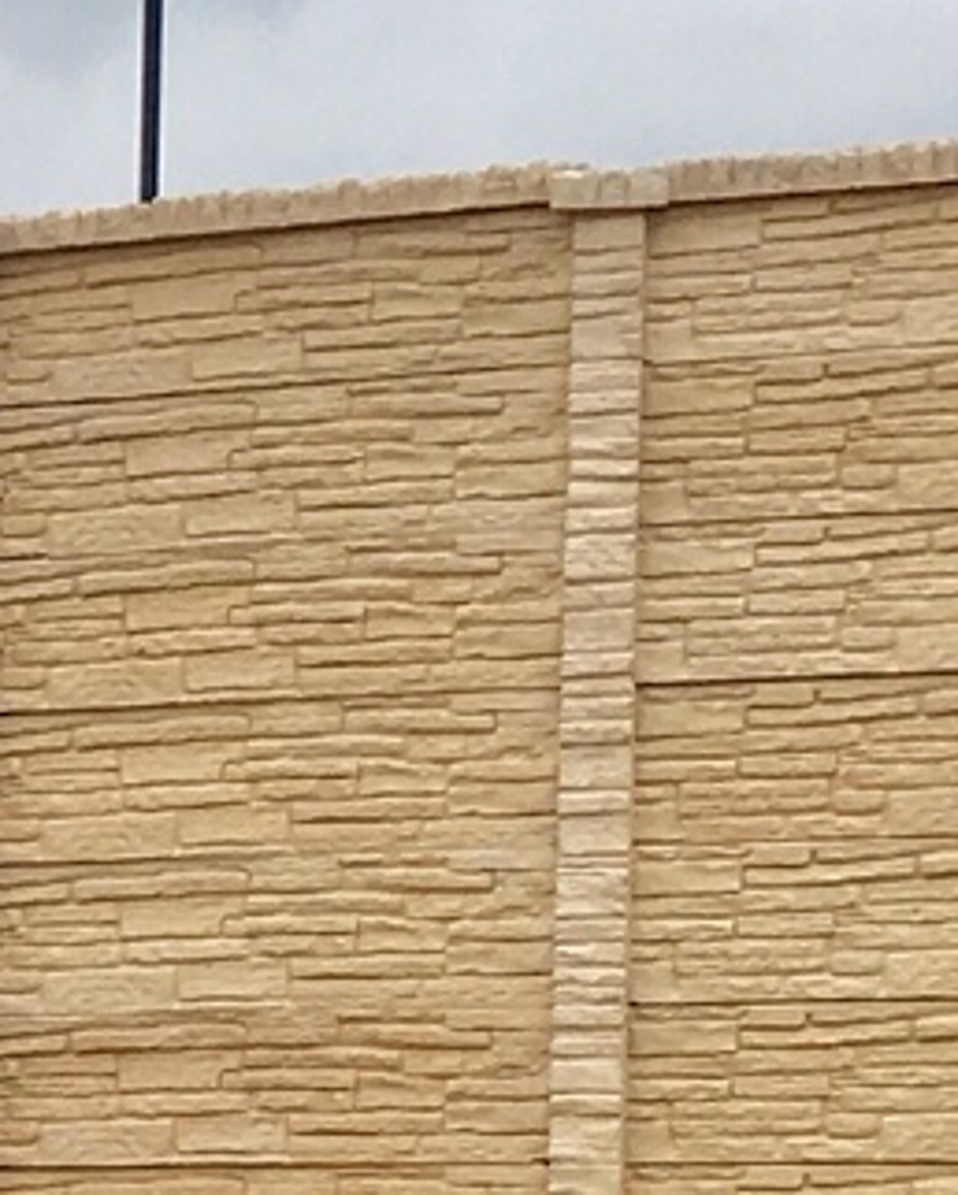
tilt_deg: -2.8
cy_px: 1488
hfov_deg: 7.9
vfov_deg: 10.7
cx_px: -1589
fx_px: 6267
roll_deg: +0.4
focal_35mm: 177
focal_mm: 4.15
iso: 25
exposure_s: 1/1326
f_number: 2.2
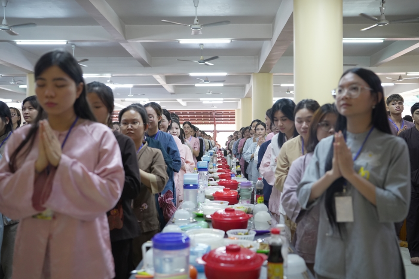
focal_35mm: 35
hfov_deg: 54.4
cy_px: 140
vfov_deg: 37.9
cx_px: 210
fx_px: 407
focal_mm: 35
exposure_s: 1/200
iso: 3200
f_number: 2.8
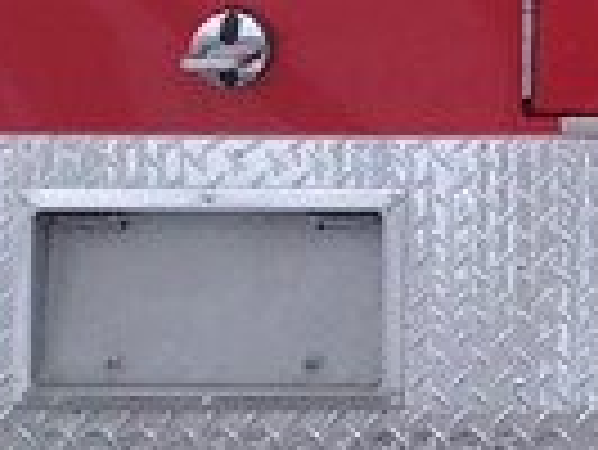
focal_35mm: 216
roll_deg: -2.7
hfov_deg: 8.7
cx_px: 1169
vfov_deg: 6.5
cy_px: -652
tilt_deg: +0.9
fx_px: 3735
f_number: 1.8
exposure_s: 1/720
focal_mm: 3.99
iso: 20
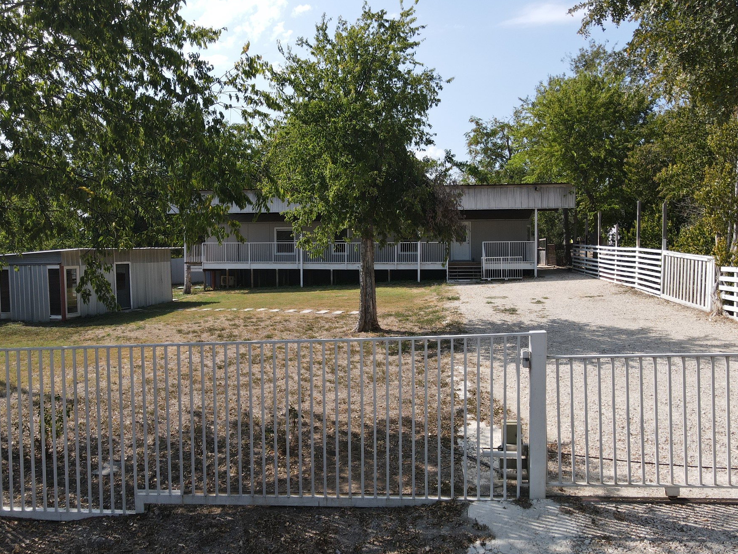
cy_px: 277
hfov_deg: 63.4
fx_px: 597
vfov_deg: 49.8
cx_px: 347
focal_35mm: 28
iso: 110
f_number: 2.8
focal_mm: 4.5
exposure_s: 1/640
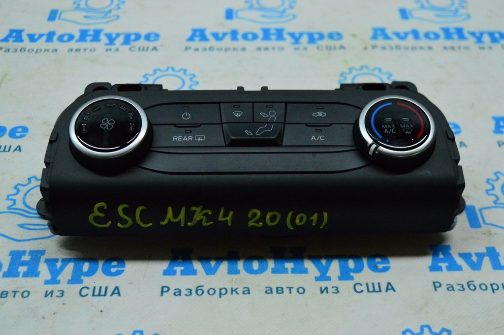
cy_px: 168
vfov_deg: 25.0
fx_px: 755
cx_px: 252
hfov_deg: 36.9
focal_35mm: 54
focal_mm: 36
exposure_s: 1/800
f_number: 6.3
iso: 6400
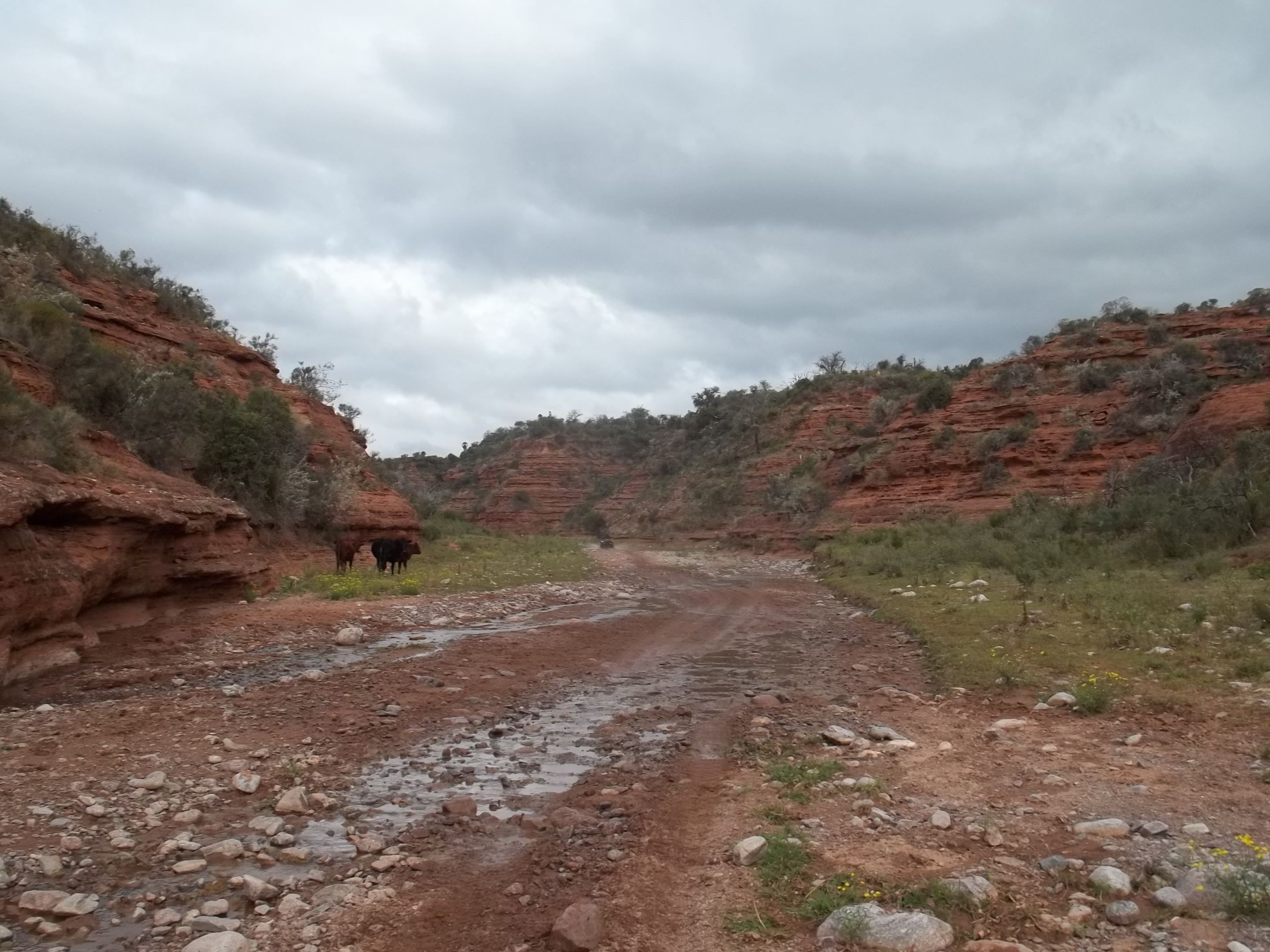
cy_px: 476
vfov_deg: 42.9
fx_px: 1211
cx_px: 635
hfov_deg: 55.4
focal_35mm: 33
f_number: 8
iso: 64
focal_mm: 5.9
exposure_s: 1/100
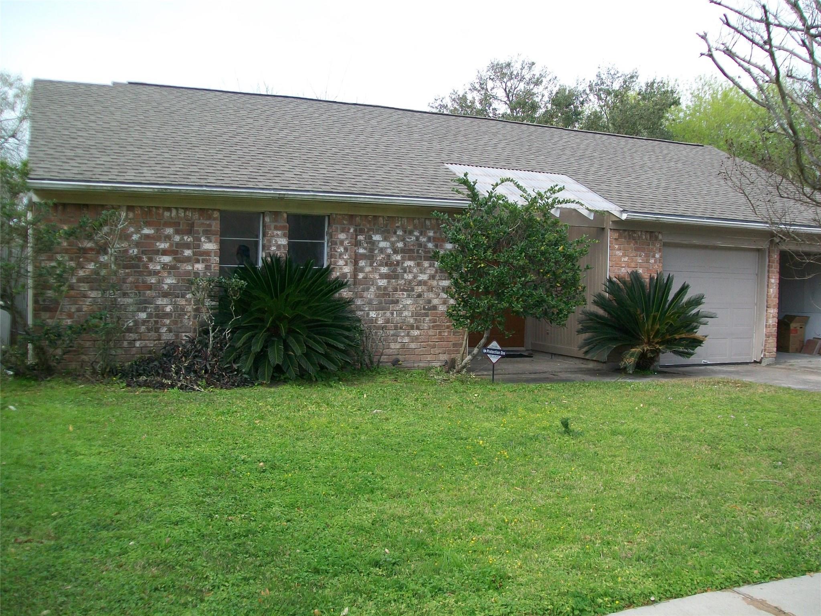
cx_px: 410
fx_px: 854
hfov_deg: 51.4
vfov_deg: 39.7
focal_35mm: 36
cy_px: 308
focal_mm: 6
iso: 64
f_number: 2.7
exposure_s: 1/400
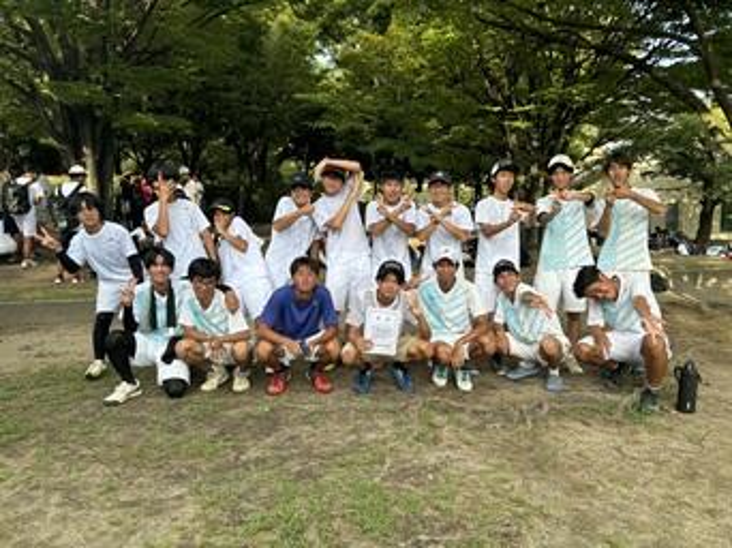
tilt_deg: -5.3
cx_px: 366
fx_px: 549
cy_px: 274
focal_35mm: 26
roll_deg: -0.5
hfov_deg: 67.3
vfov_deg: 53.0
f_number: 1.6
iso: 50
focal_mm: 5.96
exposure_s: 1/805
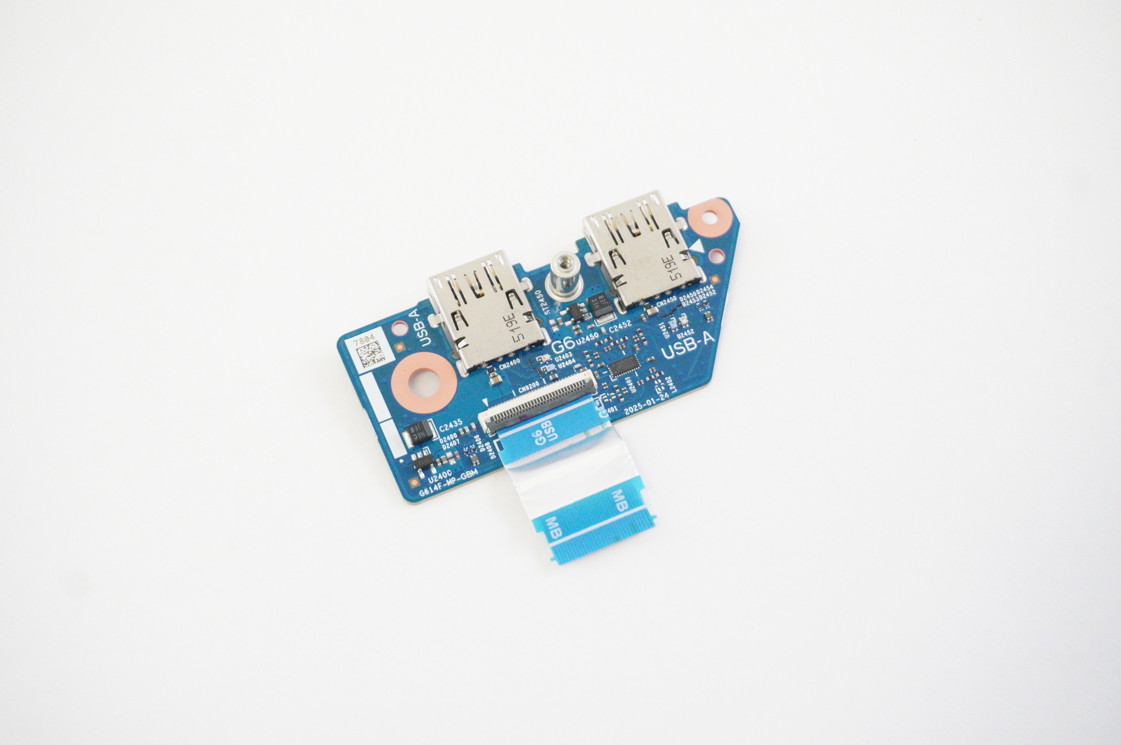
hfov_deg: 31.9
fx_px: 1960
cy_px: 372
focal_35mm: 63
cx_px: 560
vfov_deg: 21.5
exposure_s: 1/250
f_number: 5.6
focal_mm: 42
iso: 6400
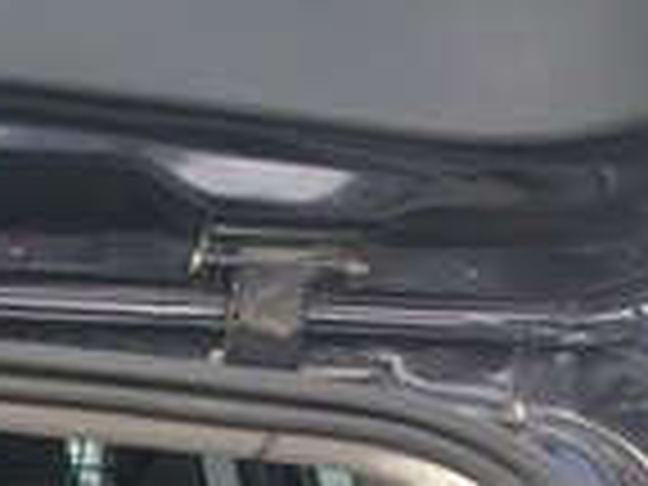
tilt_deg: -23.4
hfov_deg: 13.4
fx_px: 2490
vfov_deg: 10.2
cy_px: 1001
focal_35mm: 133
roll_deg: -2.0
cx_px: -486
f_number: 2.2
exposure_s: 1/109
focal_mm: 4.15
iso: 32
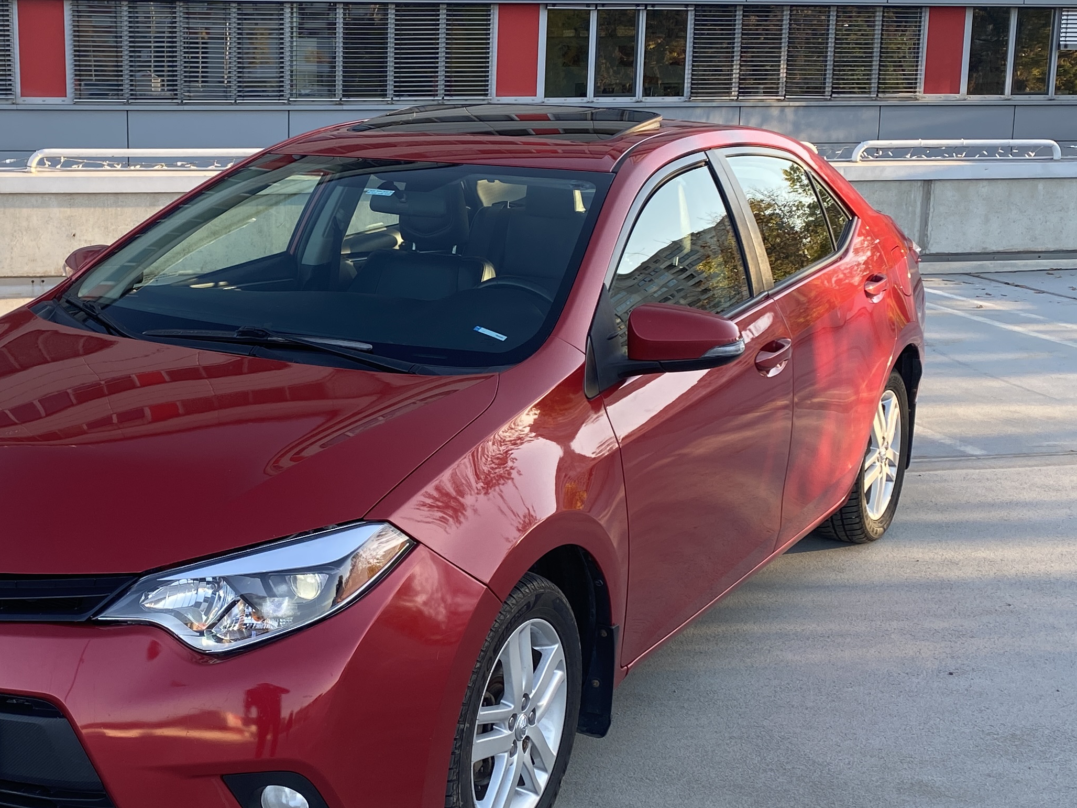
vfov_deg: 28.6
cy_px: 389
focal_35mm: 51
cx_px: 299
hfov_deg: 36.8
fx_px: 1587
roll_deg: -0.8
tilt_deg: -10.6
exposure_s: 1/248
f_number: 1.8
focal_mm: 4.25
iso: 32
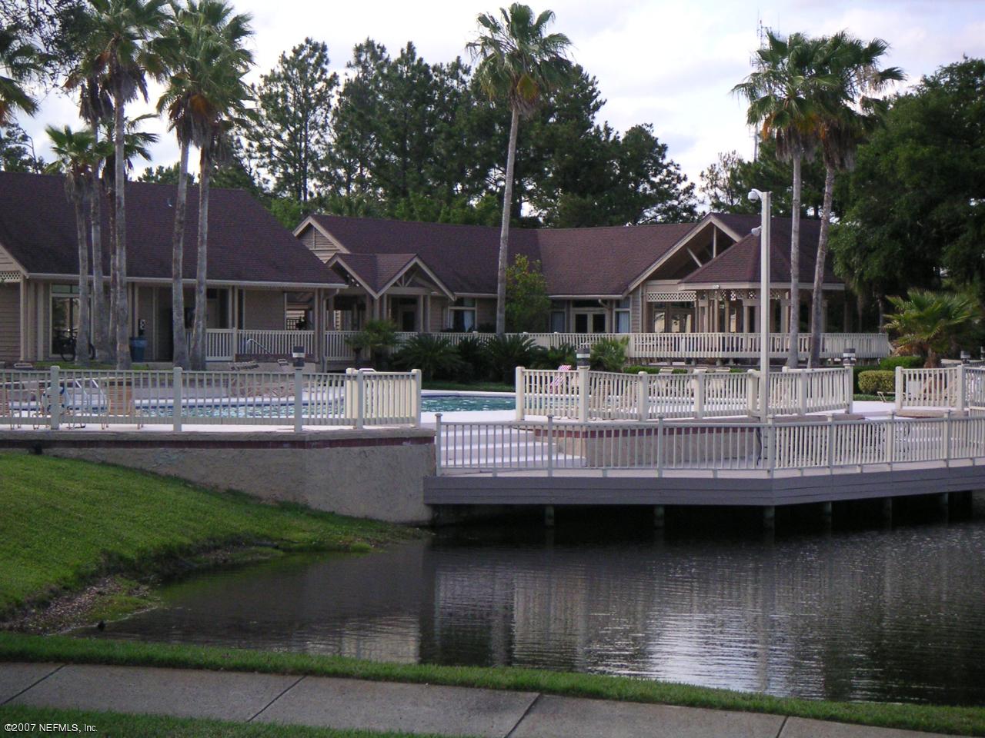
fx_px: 2219
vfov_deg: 18.9
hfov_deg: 25.0
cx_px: 492
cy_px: 369
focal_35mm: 78
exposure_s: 1/750
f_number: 3.2
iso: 160
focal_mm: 12.1
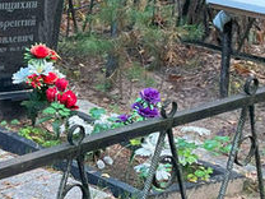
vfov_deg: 11.6
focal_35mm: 128
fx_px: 980
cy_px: 143
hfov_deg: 15.1
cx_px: -9
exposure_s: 1/121
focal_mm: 4.2
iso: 64
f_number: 1.6
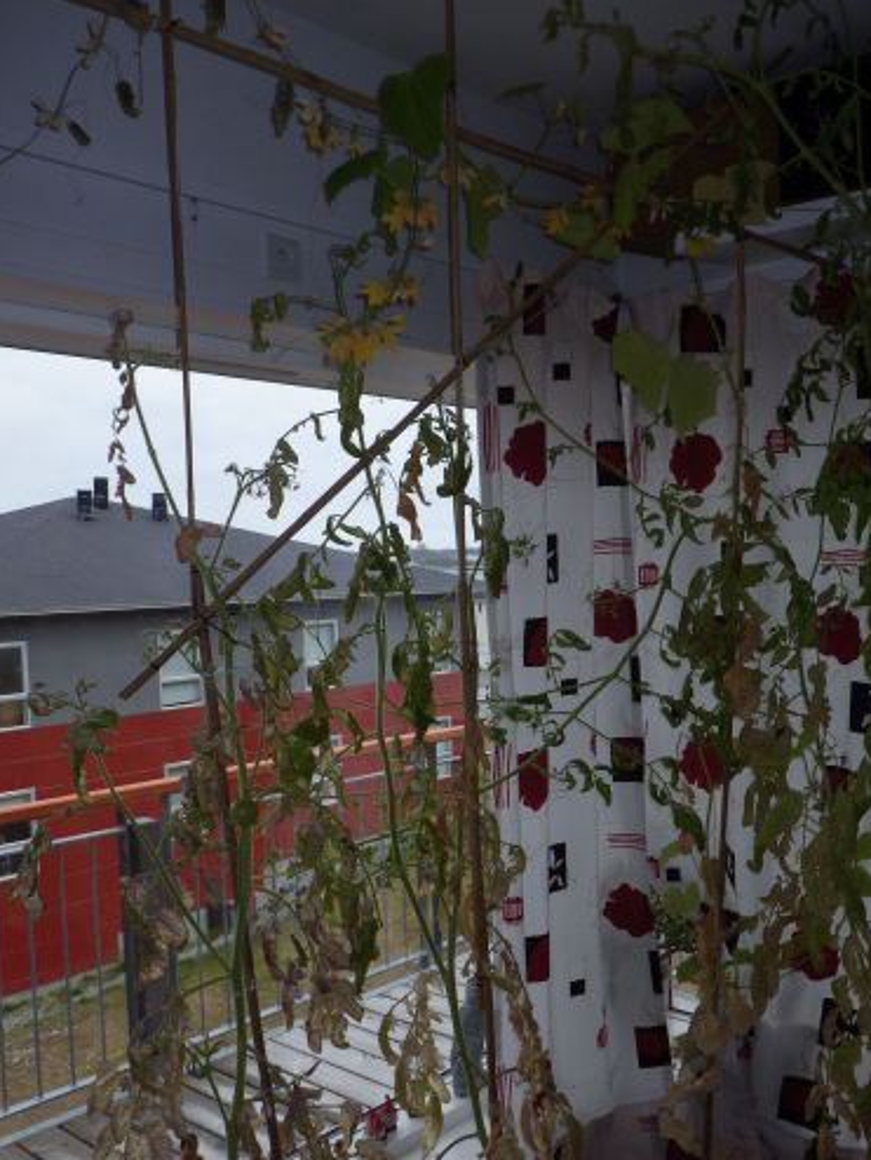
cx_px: 521
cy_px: 662
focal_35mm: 34
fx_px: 1140
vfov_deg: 53.7
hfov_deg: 41.6
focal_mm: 5
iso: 125
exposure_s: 1/125
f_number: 4.2
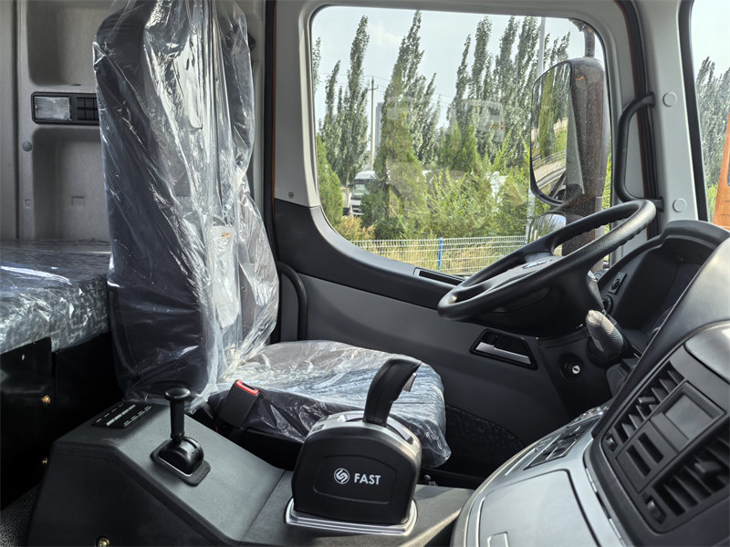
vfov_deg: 42.9
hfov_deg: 55.4
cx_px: 365
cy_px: 274
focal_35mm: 33
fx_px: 696
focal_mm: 5.75
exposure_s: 1/735
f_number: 1.4
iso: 50
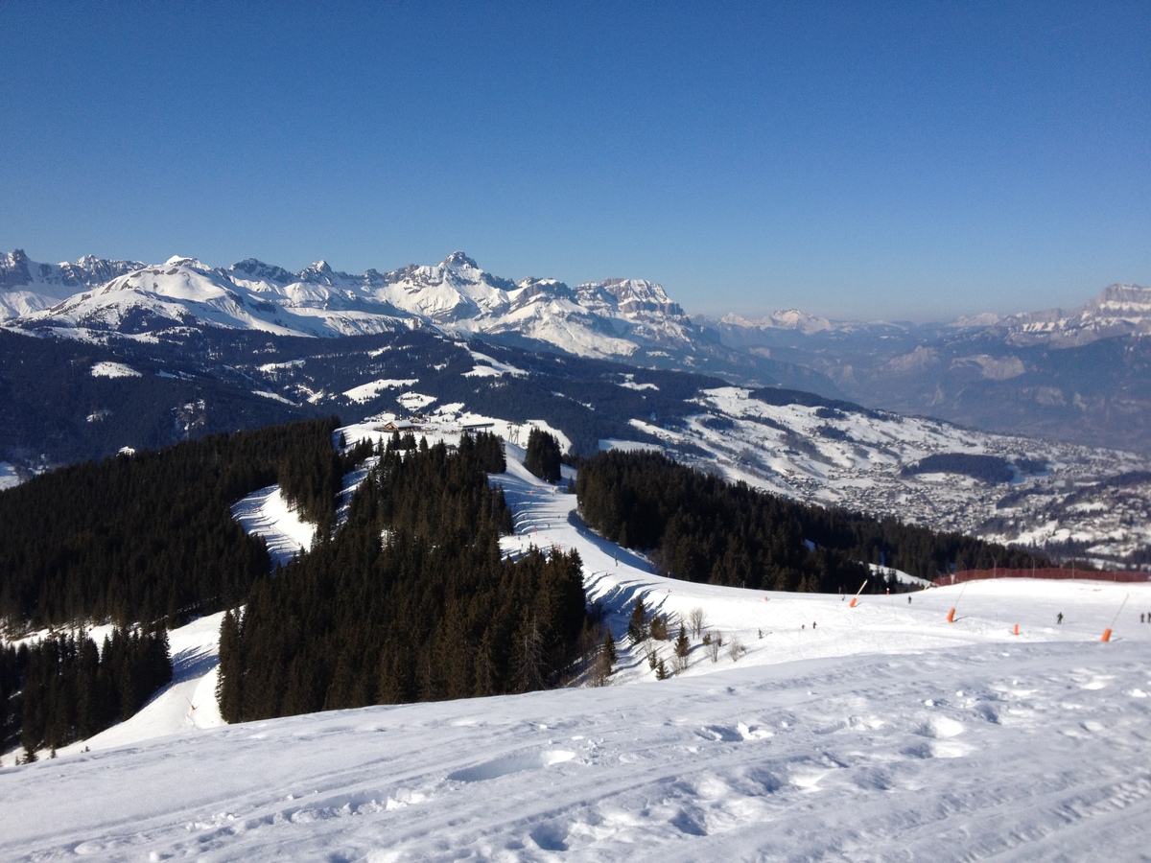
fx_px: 1164
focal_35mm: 35
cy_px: 432
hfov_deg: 52.6
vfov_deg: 40.7
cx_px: 576
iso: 64
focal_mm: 4.28
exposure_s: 1/2907
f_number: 2.4
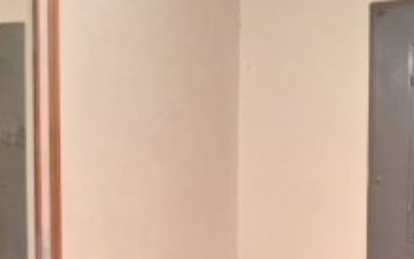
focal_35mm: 84
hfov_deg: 24.5
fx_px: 948
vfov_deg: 14.0
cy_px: 456
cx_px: 269
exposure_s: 1/24
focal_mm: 3.98
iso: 1000
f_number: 1.8
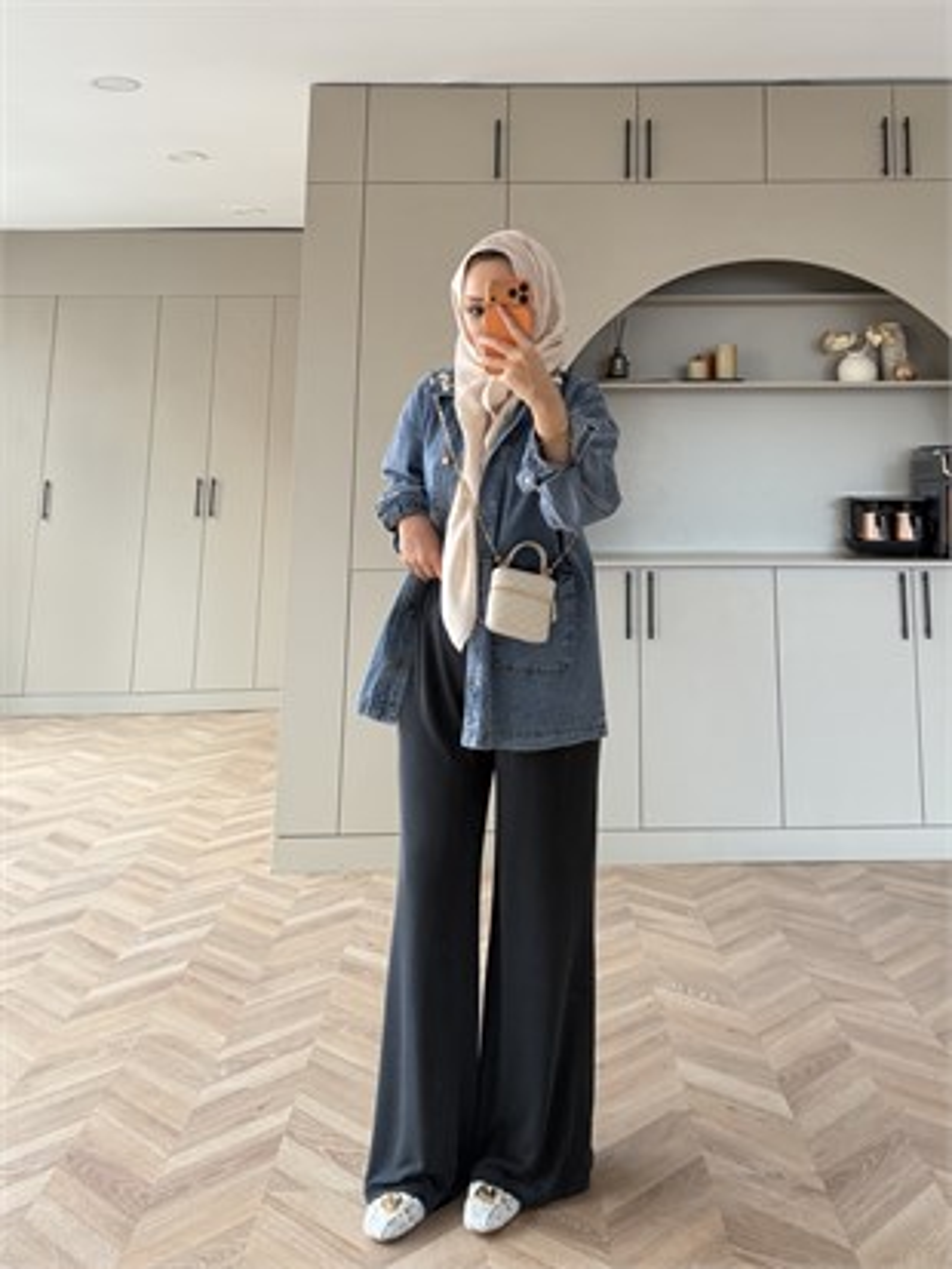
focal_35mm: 24
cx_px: 476
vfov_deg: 71.6
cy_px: 634
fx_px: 880
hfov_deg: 56.8
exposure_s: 1/121
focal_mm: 6.76
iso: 200
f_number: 1.78
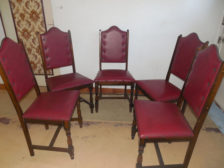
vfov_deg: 54.9
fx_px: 162
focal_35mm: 25
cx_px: 112
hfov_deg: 69.4
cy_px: 84
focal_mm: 4.5
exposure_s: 1/25
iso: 200
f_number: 3.3
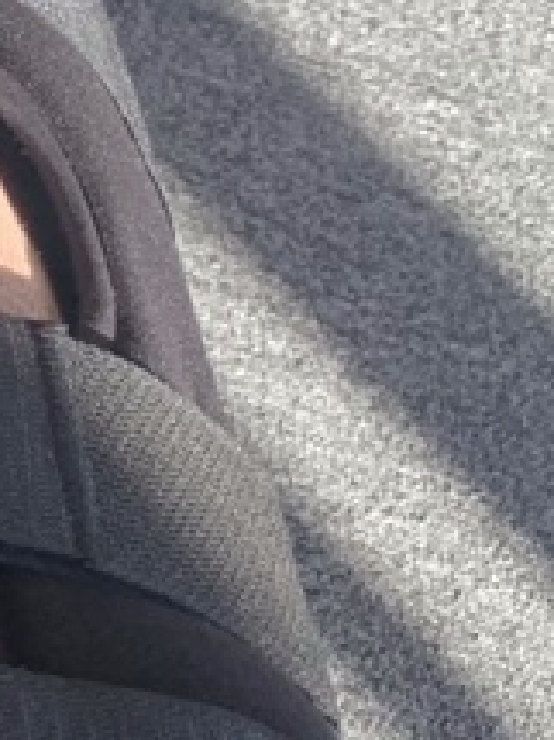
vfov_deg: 13.0
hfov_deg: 9.2
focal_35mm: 145
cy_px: -330
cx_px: -754
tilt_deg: -56.9
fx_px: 3097
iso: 25
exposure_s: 1/138
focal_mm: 4.25
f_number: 1.8
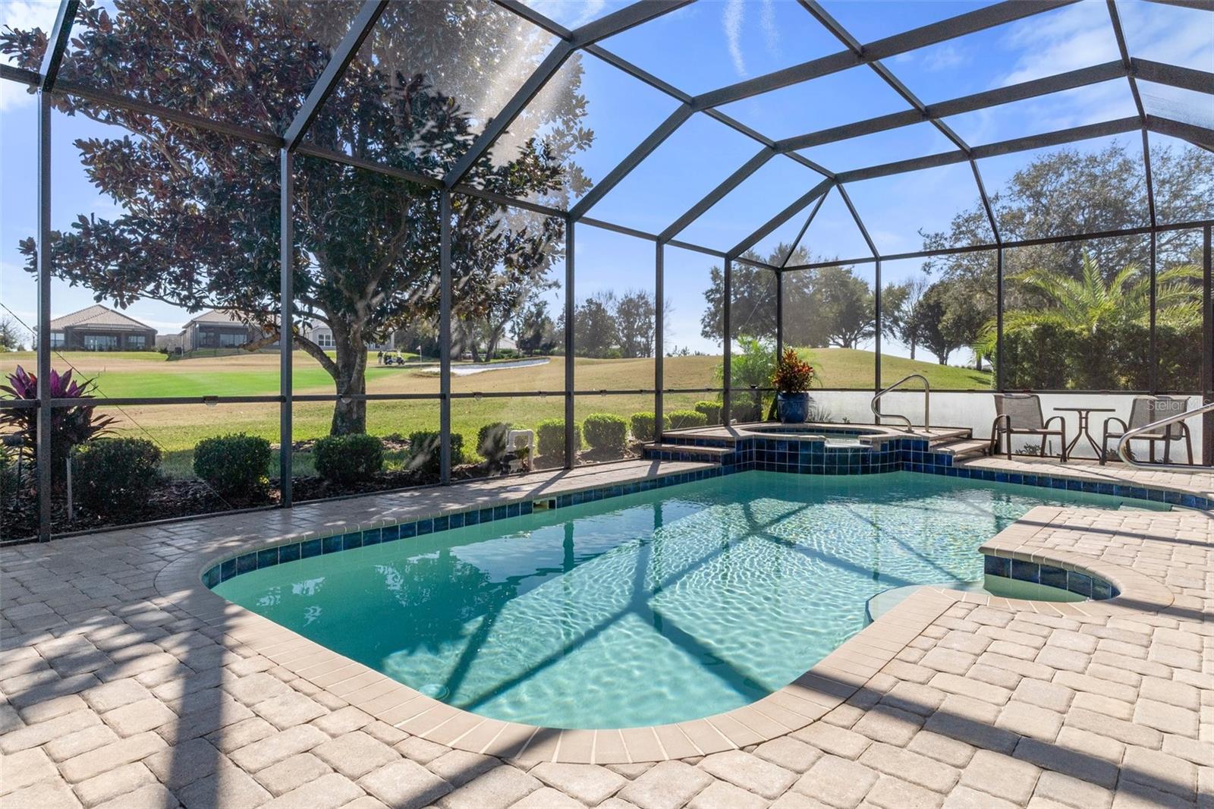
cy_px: 404
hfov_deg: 85.4
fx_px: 657
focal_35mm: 20
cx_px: 607
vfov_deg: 63.2
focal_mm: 13
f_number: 8
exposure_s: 1/320
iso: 320
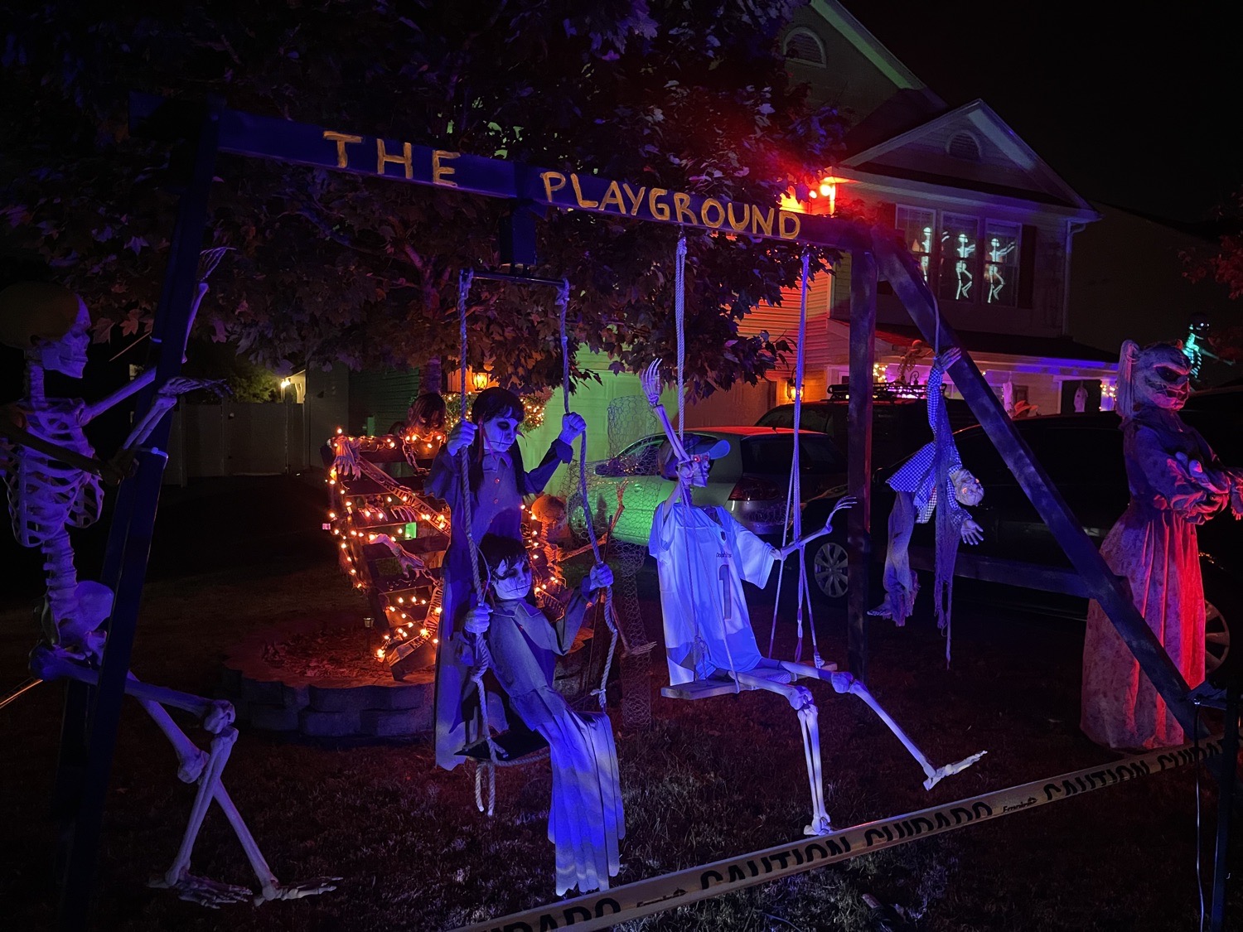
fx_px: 898
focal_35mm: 25
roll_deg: -1.3
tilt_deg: -3.5
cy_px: 466
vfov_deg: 54.9
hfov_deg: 69.4
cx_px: 622
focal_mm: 5.1
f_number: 1.6
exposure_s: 1/17
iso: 1600
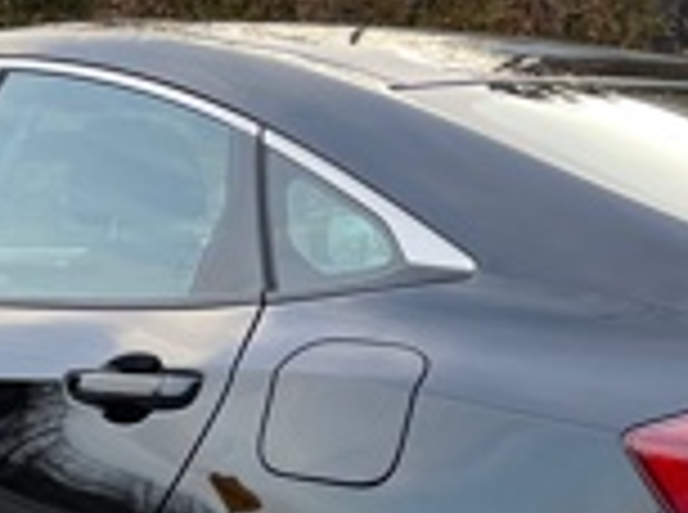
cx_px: 481
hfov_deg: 18.0
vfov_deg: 13.5
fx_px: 2161
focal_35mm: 109
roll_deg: -0.8
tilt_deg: -7.9
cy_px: 396
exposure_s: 1/121
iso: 80
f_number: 1.6
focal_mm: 4.2
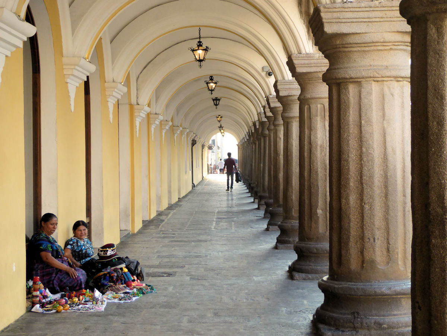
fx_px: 904
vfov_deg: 21.0
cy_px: 168
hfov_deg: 27.8
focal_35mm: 70
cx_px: 224
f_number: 4.5
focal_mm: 12.5
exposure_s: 1/60
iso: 250
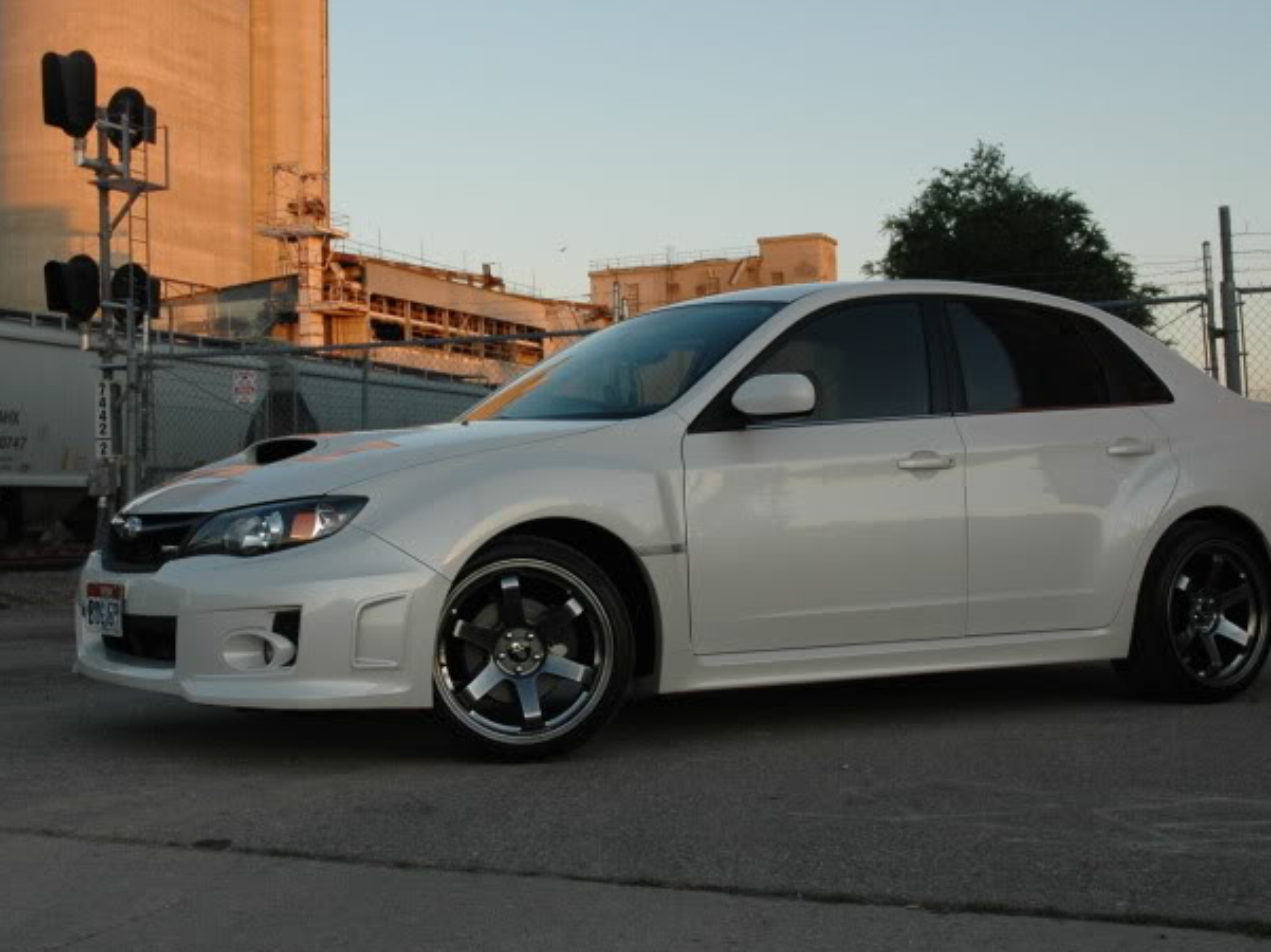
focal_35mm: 54
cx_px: 466
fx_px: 1982
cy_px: 444
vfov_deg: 27.0
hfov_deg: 35.3
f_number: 5
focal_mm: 22
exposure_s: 1/100
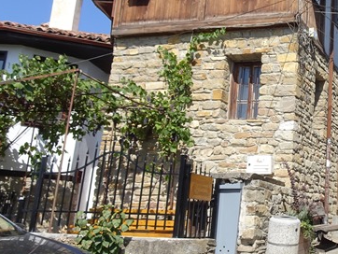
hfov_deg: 33.3
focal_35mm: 53
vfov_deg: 27.5
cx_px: 332
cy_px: 93
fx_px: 518
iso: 80
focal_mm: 4.1
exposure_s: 1/800
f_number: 3.5
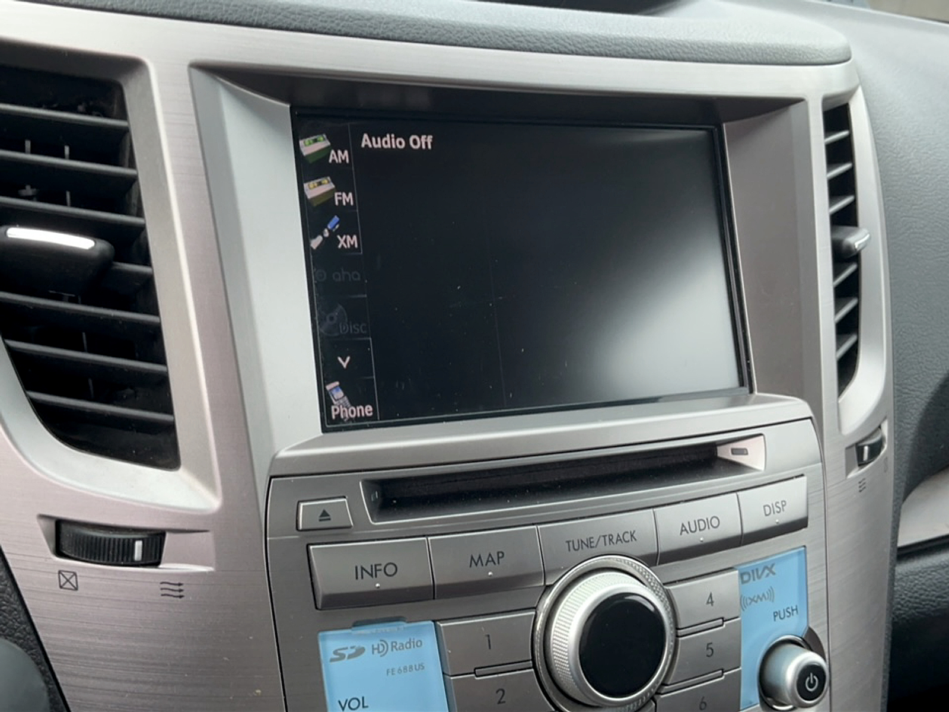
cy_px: 356
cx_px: 474
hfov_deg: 58.4
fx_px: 850
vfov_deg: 45.4
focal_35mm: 31
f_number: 1.8
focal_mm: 3
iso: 20
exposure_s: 1/120
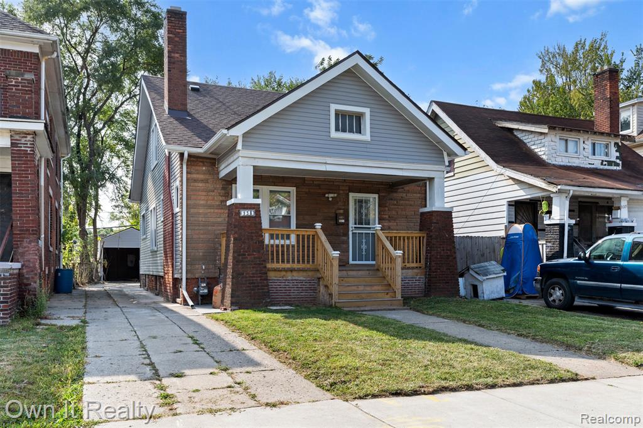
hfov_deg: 60.3
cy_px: 214
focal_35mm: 31
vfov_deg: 42.3
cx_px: 322
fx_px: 553
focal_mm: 31
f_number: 8
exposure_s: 1/30
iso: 100
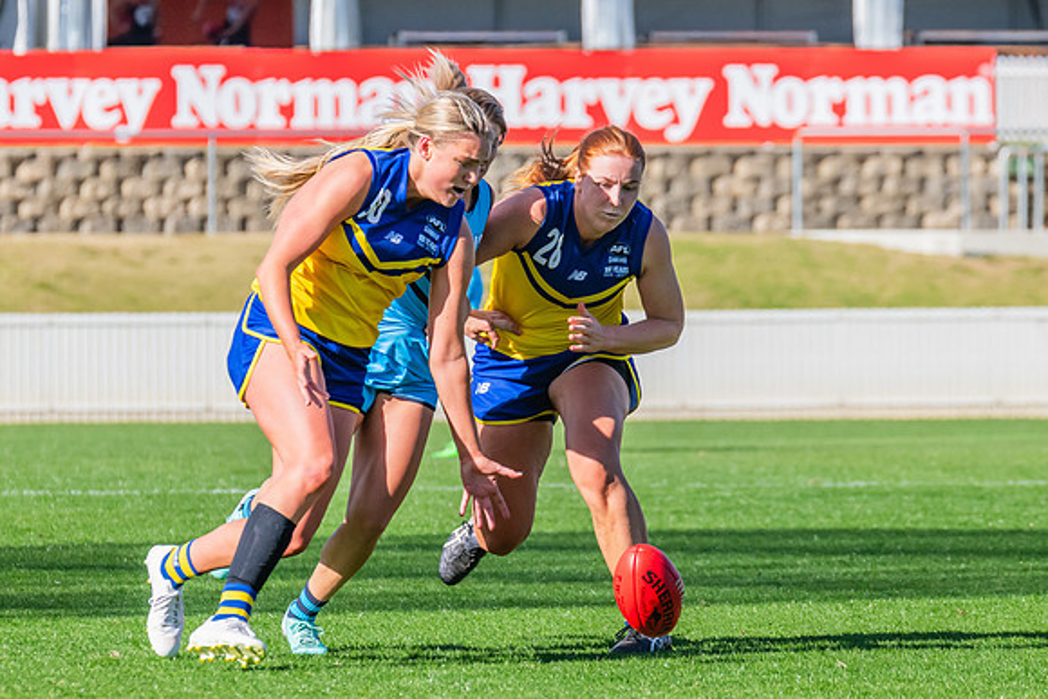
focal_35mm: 485
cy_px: 379
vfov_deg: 2.8
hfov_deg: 4.2
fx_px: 14126
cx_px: 640
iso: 800
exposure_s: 1/1250
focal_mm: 330
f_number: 10
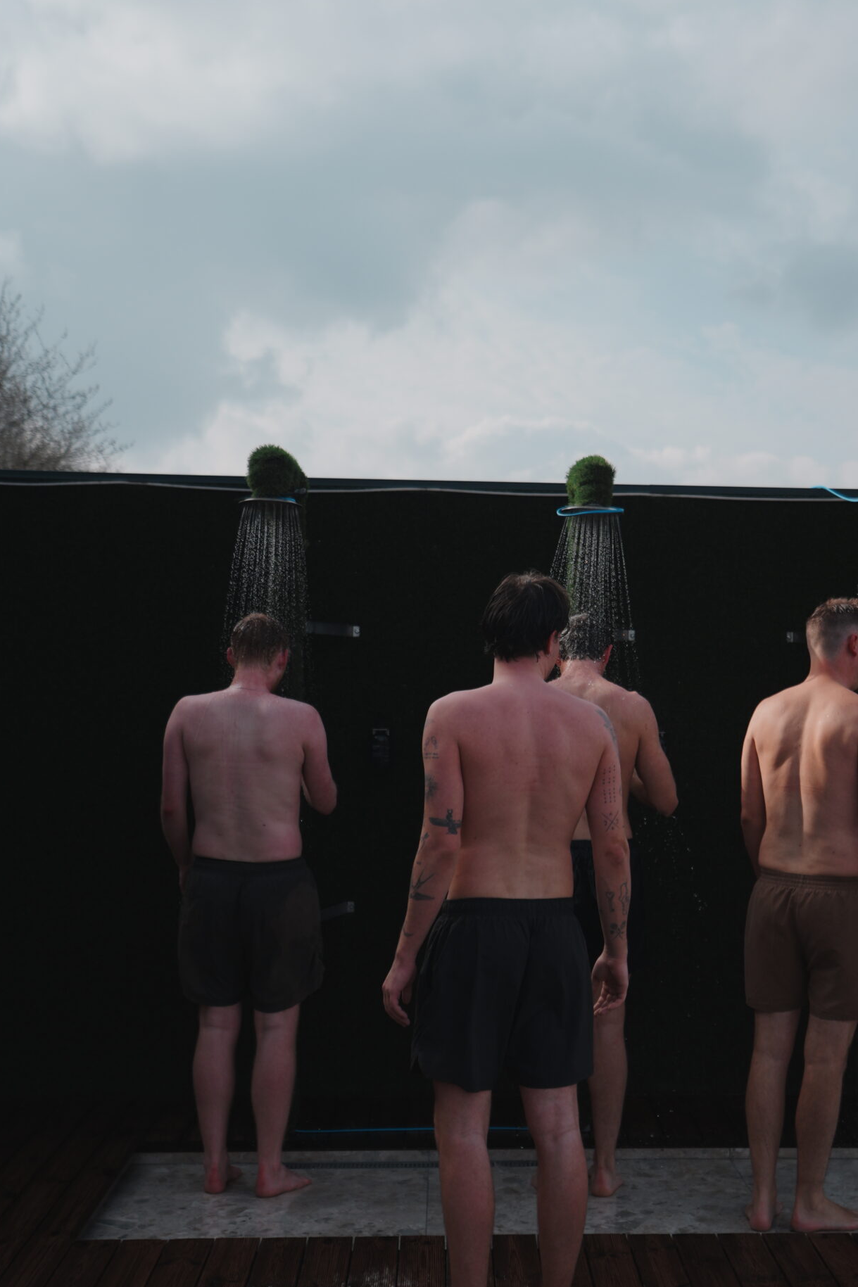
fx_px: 1752
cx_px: 535
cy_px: 701
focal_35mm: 49
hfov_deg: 27.4
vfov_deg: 40.3
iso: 125
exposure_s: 1/4000
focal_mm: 35
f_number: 2.8
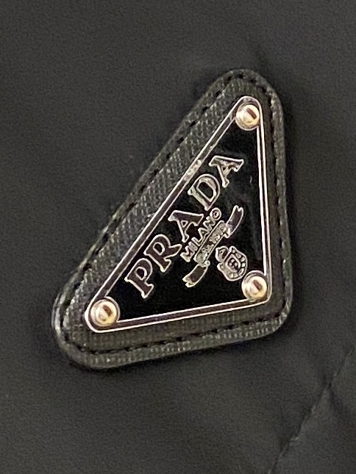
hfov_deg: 33.6
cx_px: 163
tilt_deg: -11.2
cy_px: 257
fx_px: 589
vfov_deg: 43.8
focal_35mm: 43
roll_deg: +40.7
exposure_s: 1/78
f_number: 1.8
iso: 125
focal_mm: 4.25
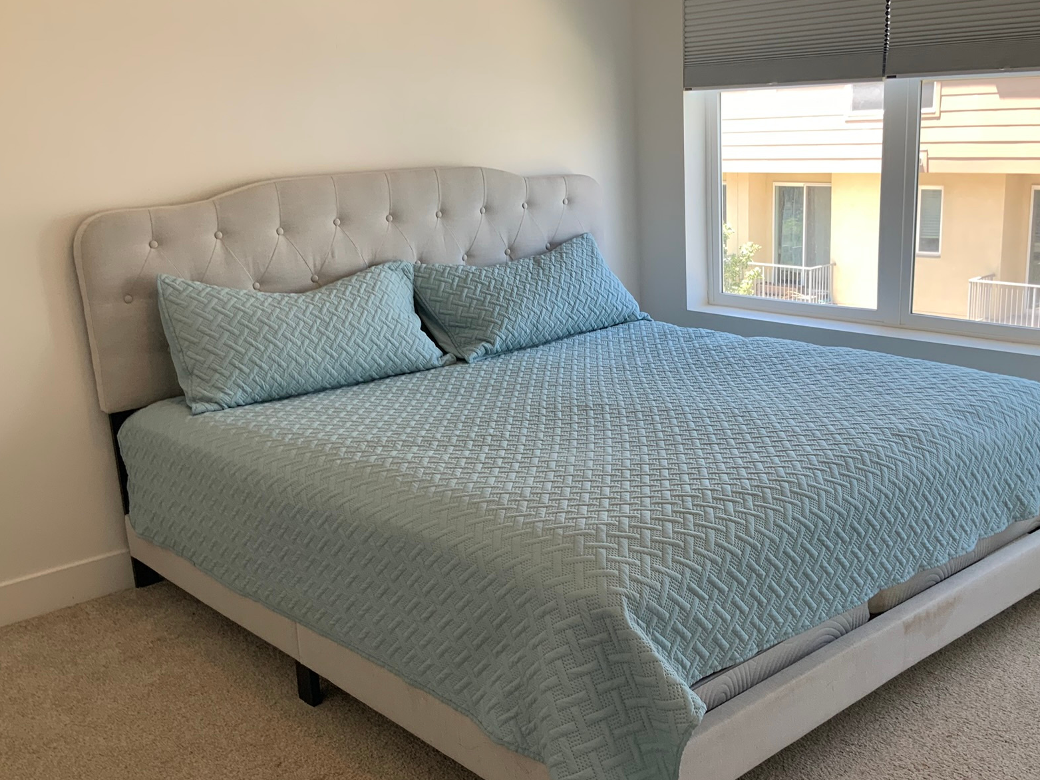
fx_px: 1142
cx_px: 595
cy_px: 428
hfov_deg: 48.8
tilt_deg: -13.9
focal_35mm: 38
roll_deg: +2.1
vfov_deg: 37.7
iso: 32
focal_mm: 3
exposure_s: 1/120
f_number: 1.8
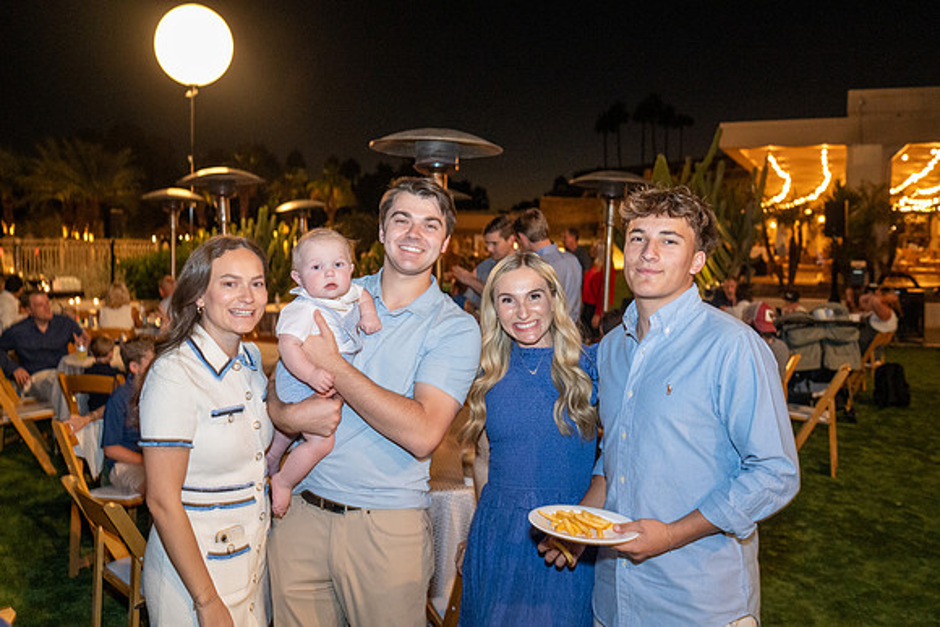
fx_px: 914
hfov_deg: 54.4
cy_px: 314
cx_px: 470
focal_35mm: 35
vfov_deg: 37.9
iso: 4000
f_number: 4
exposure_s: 1/80
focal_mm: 35
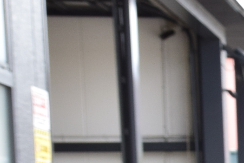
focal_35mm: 231
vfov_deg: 5.7
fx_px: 1566
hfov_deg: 8.2
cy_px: 419
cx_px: 573
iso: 400
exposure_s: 1/200
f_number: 10
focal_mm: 27
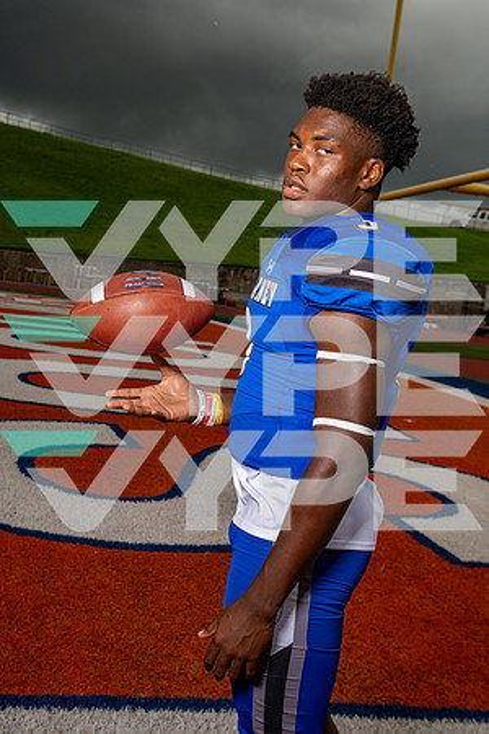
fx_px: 1121
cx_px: 244
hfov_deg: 24.6
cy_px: 367
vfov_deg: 36.2
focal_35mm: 55
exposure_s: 1/250
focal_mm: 55
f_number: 9
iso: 100
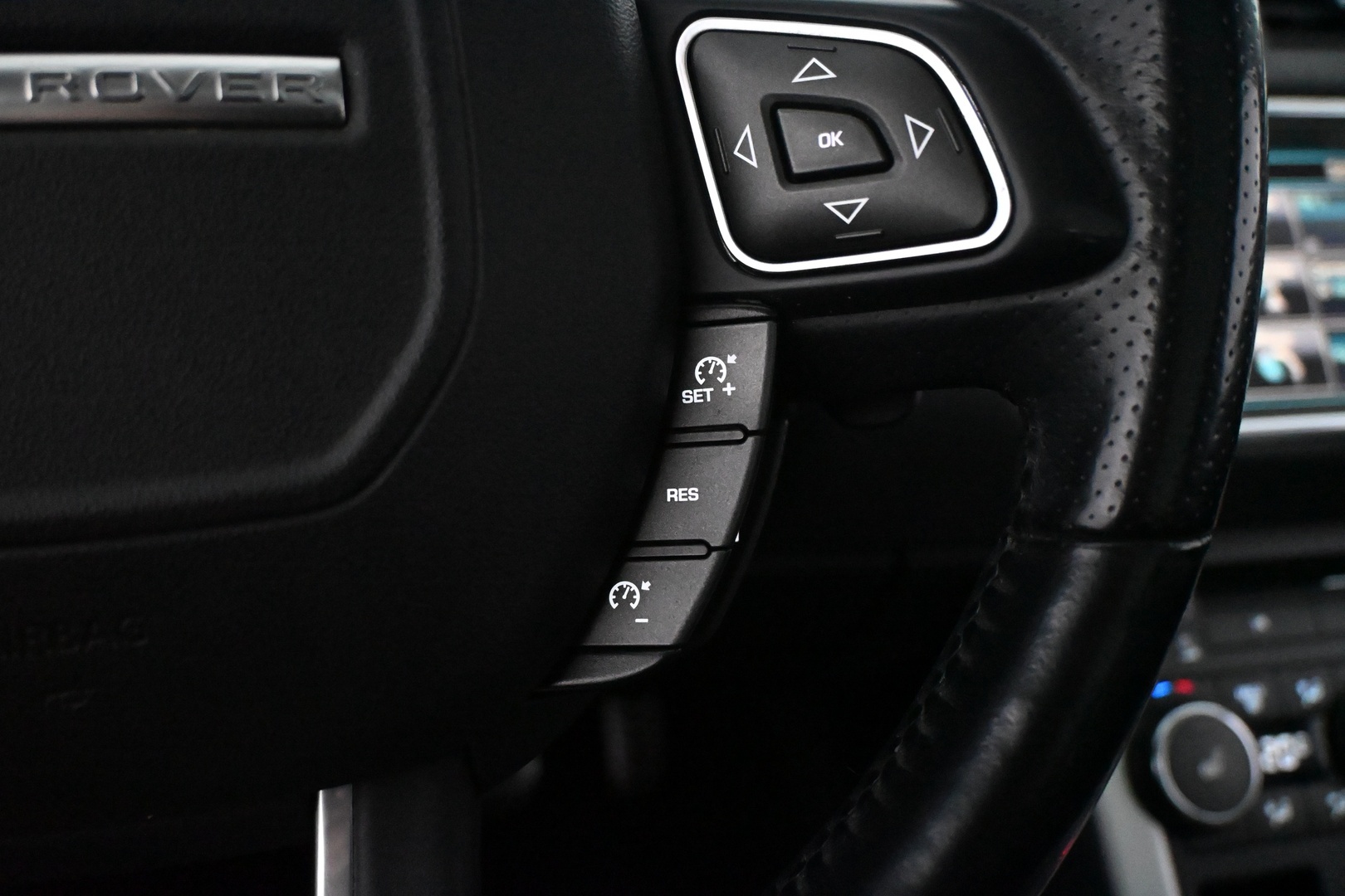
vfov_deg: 43.6
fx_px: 1121
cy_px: 448
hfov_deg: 61.9
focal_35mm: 30
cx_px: 672
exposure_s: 1/125
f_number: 3.8
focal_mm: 20
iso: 12800
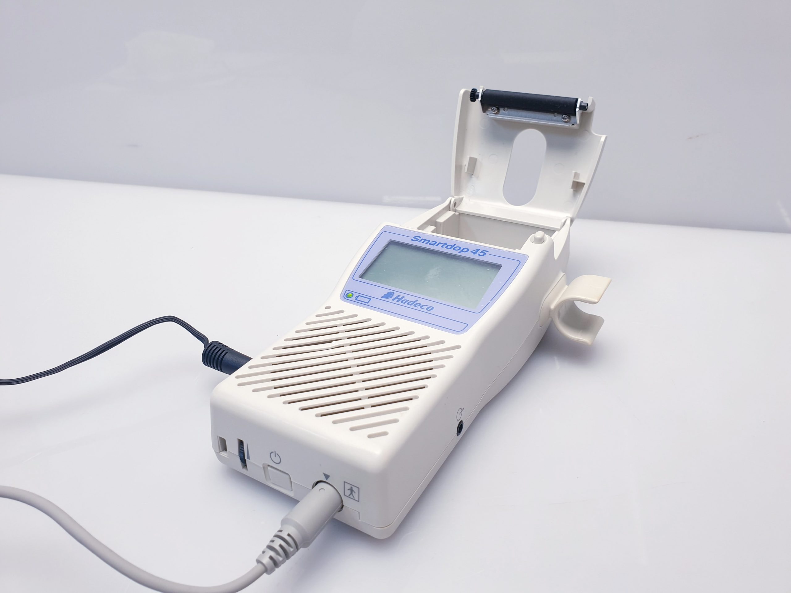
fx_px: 594
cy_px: 296
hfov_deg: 67.3
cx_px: 396
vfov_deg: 53.1
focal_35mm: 26
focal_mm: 4.3
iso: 50
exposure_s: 1/50
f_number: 2.4
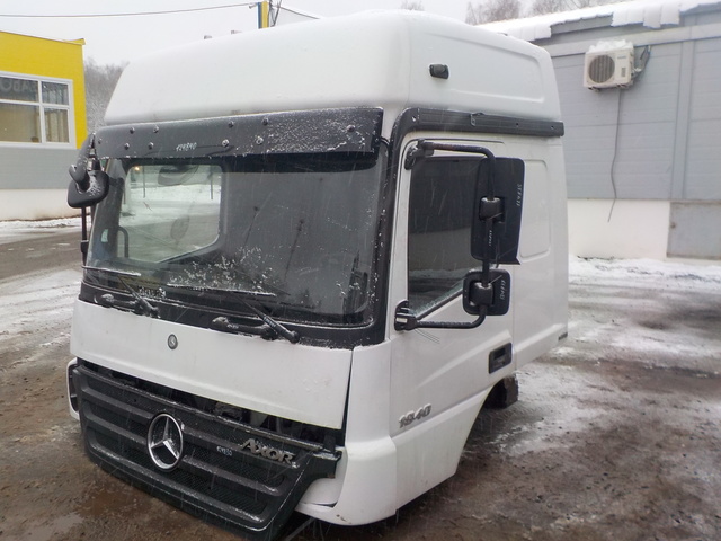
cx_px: 360
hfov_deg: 60.0
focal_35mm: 30
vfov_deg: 46.8
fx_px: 625
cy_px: 270
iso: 180
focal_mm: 4.1
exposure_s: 1/30
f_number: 3.3
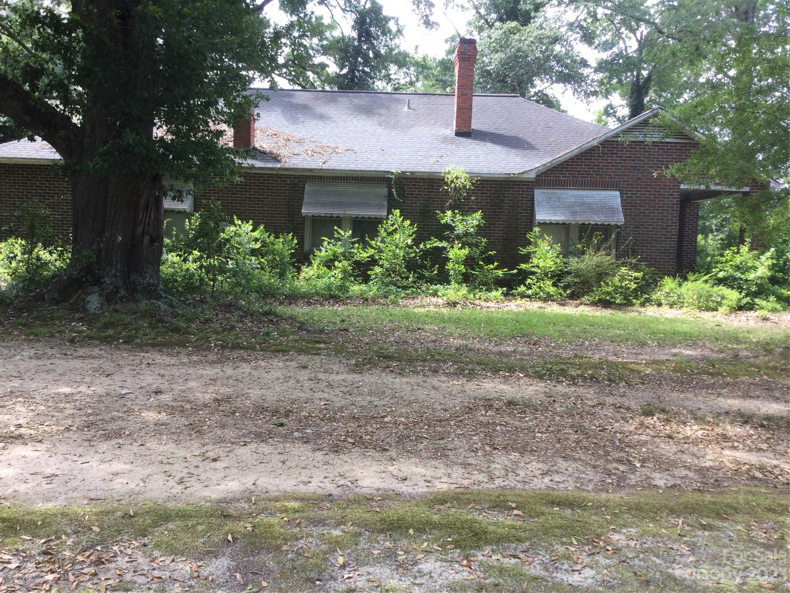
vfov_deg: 45.4
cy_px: 296
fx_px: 707
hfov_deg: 58.4
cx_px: 395
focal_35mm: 31
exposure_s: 1/120
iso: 25
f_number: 2.4
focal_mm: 3.3
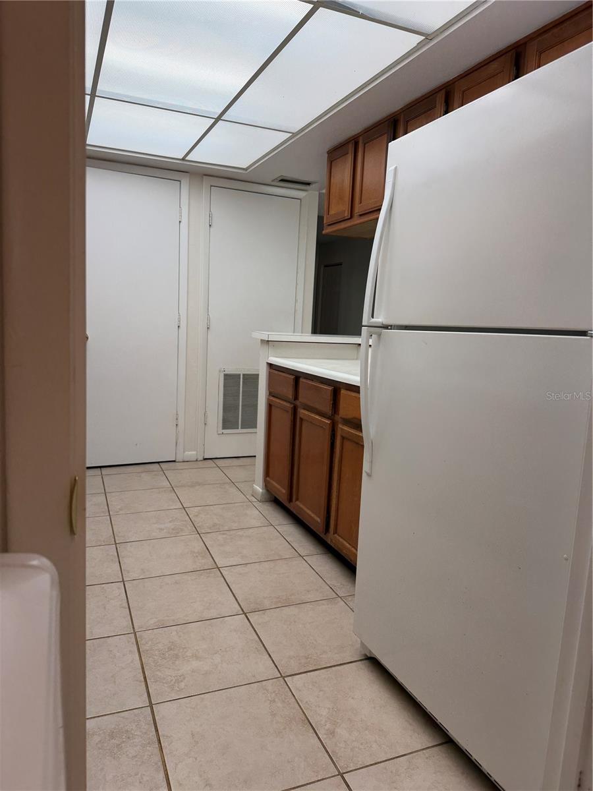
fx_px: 548
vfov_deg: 71.6
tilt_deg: -9.0
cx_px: 296
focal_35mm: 24
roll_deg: -3.7
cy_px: 396
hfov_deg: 56.8
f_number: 1.78
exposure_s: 1/120
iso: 100
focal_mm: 6.76
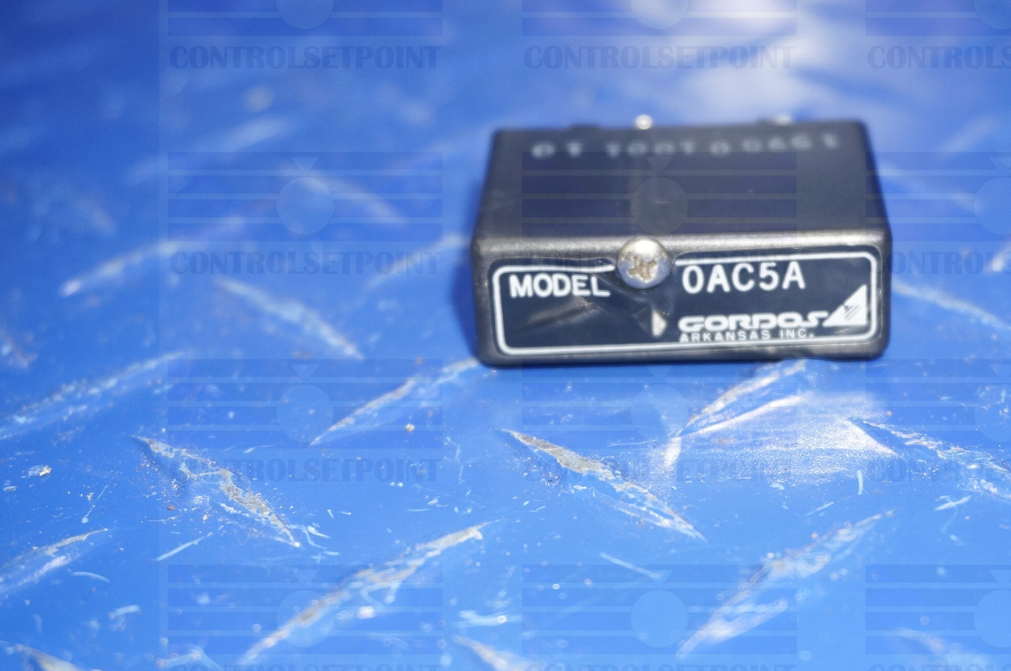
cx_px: 629
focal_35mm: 66
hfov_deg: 30.6
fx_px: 1840
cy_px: 291
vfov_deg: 20.6
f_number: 5.6
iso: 500
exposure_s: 1/60
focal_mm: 35
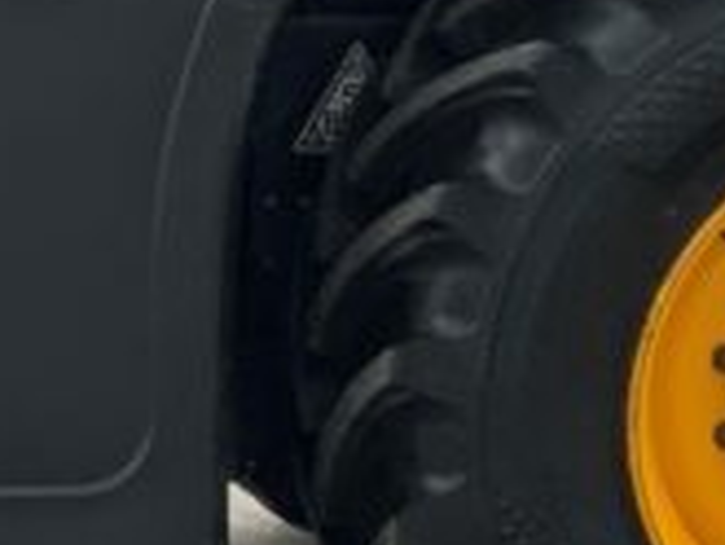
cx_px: -62
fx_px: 3773
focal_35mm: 180
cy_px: -207
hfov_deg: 10.8
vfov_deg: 8.1
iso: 16
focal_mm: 3
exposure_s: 1/1195
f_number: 1.8
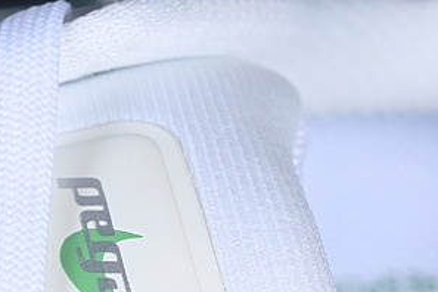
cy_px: 425
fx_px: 3321
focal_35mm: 273
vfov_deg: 5.0
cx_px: 0
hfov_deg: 7.5
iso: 160
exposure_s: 1/80
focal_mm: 50
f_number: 7.1
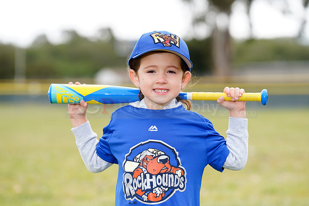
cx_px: 154
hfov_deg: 12.7
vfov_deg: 8.5
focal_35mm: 162
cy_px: 103
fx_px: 1391
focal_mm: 162
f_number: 4.5
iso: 100
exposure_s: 1/250
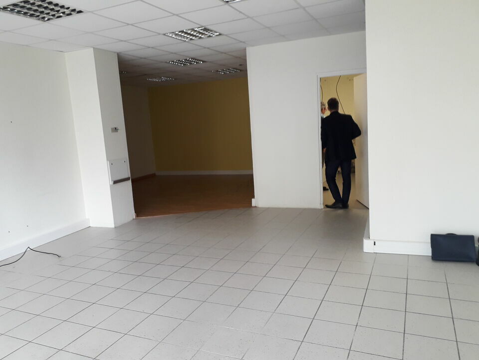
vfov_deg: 51.4
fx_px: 374
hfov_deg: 65.3
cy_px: 180
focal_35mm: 27
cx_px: 240
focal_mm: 3.6
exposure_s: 1/50
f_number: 1.9
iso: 125
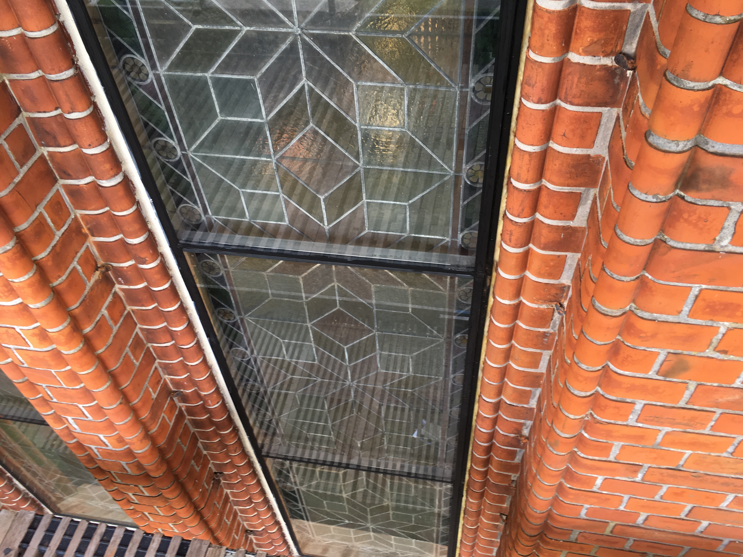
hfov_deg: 61.7
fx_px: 622
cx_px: 372
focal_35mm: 29
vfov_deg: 48.2
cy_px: 278
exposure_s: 1/50
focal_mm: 4.15
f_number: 2.2
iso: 25
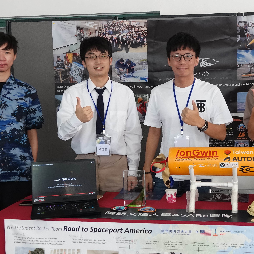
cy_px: 128
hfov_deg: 35.1
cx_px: 167
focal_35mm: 48
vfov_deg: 35.4
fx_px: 398
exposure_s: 1/250
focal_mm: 11.03
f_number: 2.8
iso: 1000
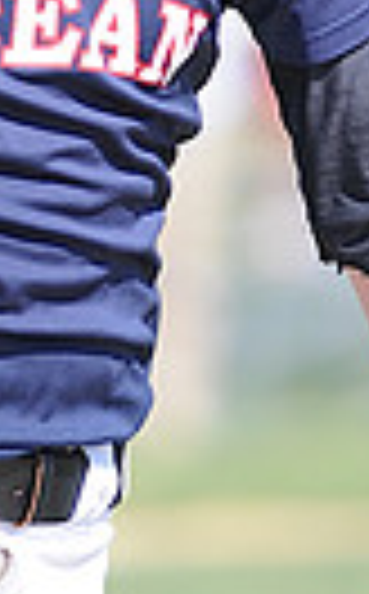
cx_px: 236
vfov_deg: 1.3
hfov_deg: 0.8
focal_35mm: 1562
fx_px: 25243
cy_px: -342
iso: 200
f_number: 4
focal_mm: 300
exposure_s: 1/800
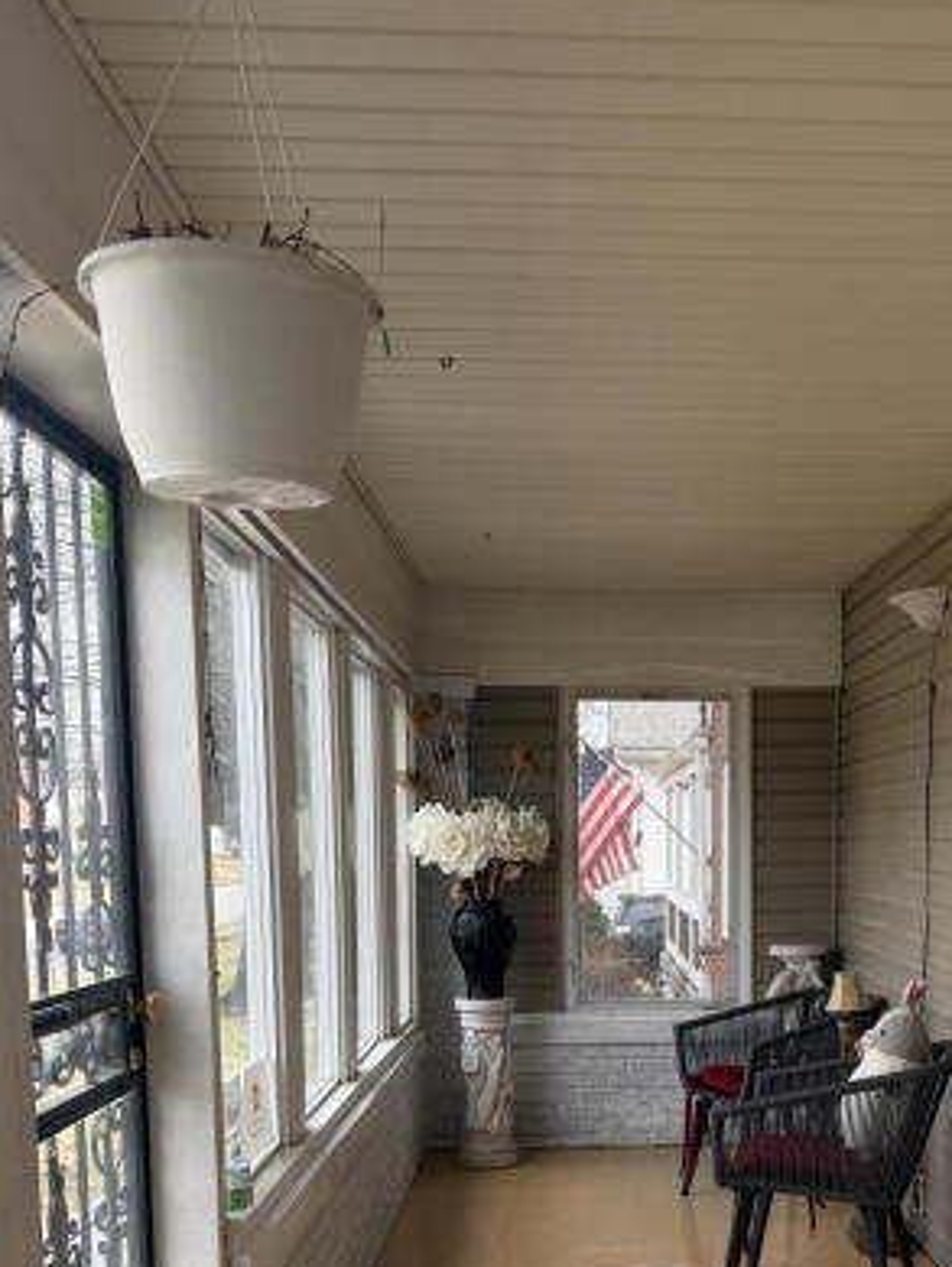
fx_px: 1502
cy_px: 1018
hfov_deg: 34.5
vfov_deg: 43.5
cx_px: 705
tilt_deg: -7.3
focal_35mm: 41
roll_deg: -0.1
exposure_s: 1/510
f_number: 1.78
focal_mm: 6.76
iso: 80
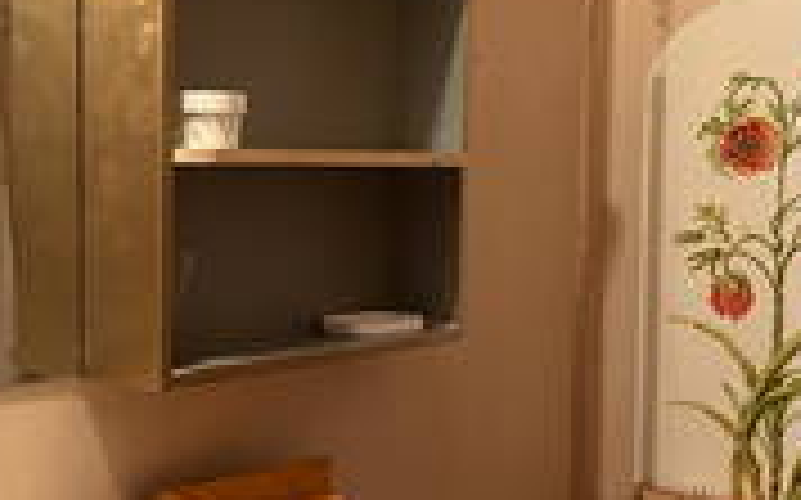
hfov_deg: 33.9
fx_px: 1309
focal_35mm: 60
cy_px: 216
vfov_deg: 21.6
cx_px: 306
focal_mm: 3.99
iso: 320
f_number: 1.8
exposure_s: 1/59
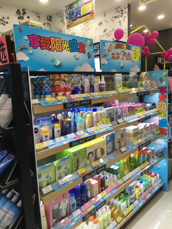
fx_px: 192
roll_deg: +2.0
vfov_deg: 61.7
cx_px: 86
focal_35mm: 29
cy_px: 114
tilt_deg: -5.4
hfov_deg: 48.2
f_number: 2.2
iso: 25
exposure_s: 1/50
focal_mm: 4.15
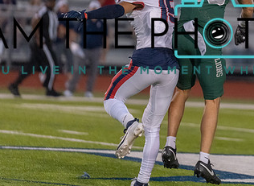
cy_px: 21
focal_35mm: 466
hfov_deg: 4.3
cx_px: 241
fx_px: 3388
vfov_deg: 3.1
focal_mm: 200
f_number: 2.8
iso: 5000
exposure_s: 1/1250
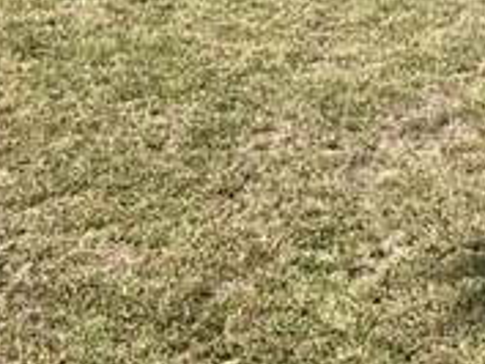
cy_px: -203
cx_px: 400
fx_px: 1570
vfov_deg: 12.5
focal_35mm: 112
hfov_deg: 17.4
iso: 25
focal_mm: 3.3
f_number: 2.4
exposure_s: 1/1664
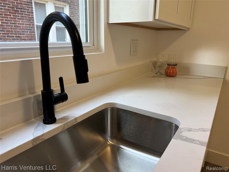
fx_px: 172
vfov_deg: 53.1
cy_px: 86
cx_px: 114
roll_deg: -0.4
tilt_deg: -15.7
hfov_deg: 67.3
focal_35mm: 26
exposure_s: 1/120
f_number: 1.5
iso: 125
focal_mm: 5.7
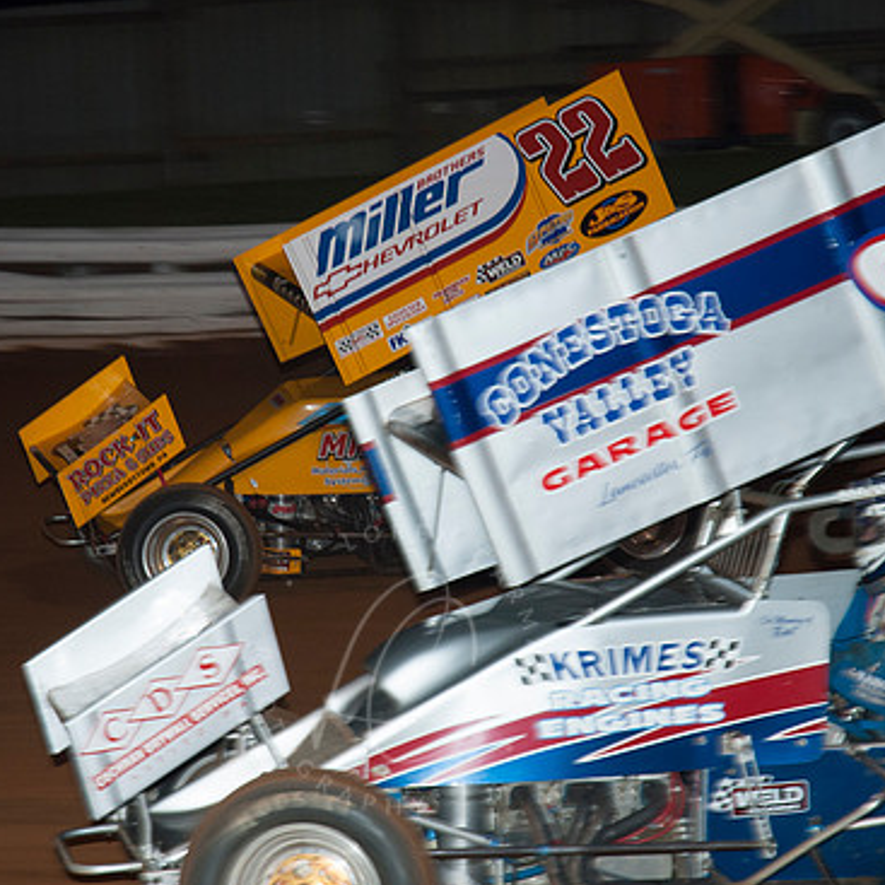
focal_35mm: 141
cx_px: 398
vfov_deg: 12.4
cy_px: 444
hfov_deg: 12.4
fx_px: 4078
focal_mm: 70
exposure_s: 1/200
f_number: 4.5
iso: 250
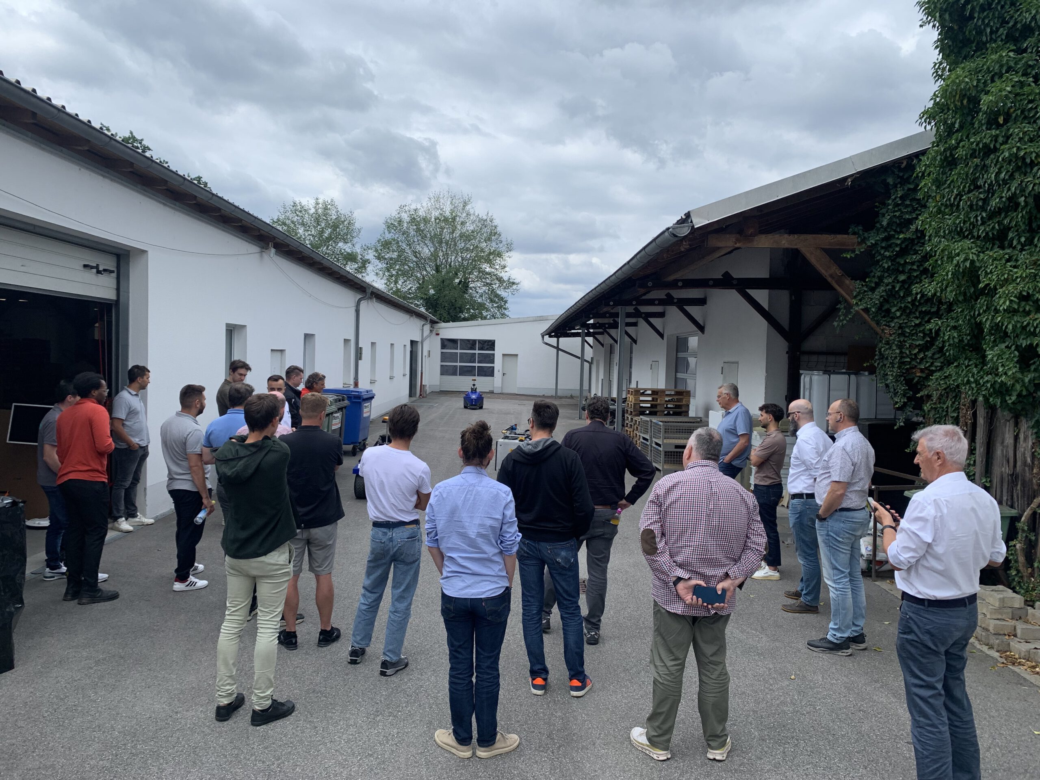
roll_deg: -1.6
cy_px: 390
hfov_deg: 67.3
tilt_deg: -3.5
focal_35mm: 26
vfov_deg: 53.1
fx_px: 781
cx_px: 520
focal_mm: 4.25
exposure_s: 1/2309
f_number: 1.8
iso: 25
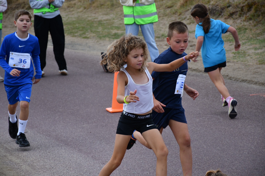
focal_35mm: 150
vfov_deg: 9.1
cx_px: 132
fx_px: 1104
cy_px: 88
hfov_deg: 13.7
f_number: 5.6
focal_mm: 100
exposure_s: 1/1600
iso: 400
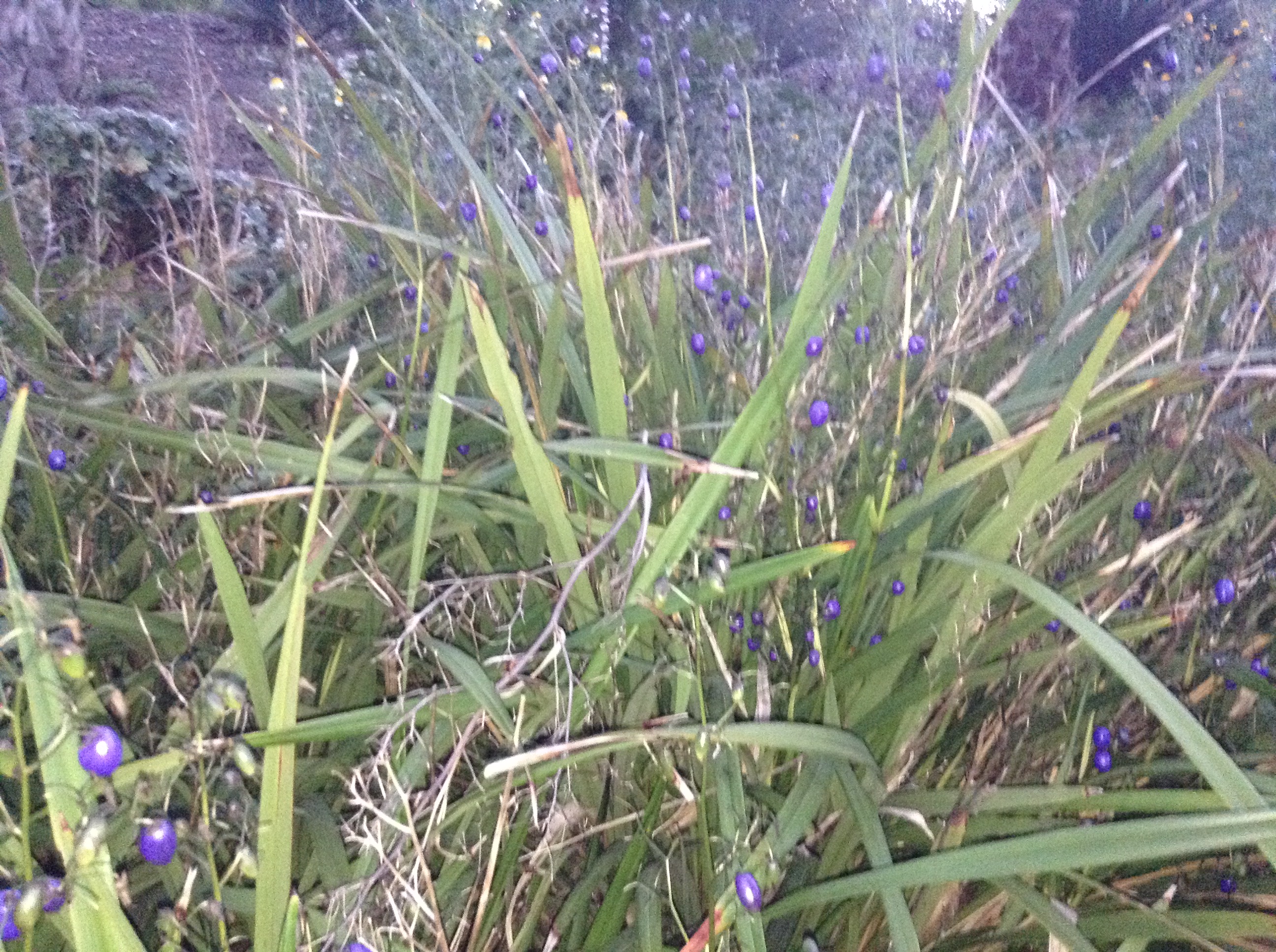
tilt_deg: -1.3
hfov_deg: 55.4
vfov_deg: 42.8
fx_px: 1215
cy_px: 476
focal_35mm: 33
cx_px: 638
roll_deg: +3.1
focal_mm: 3.3
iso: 400
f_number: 2.4
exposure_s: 1/17
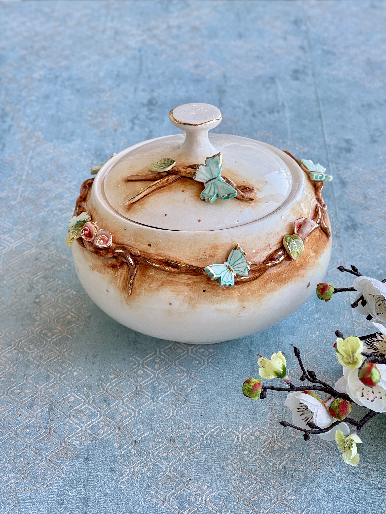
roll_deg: +2.1
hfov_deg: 19.1
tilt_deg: -32.9
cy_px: 257
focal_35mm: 77
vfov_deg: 25.3
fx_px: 1145
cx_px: 193
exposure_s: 1/100
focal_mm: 9
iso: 25
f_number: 2.8
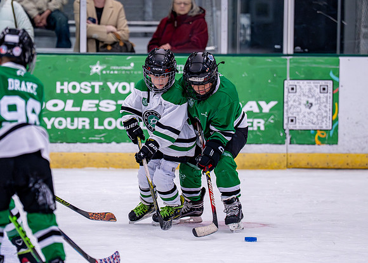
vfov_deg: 5.0
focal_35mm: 289
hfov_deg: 7.0
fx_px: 3022
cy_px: 132
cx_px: 150
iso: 2500
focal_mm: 170
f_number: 2.8
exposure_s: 1/1250
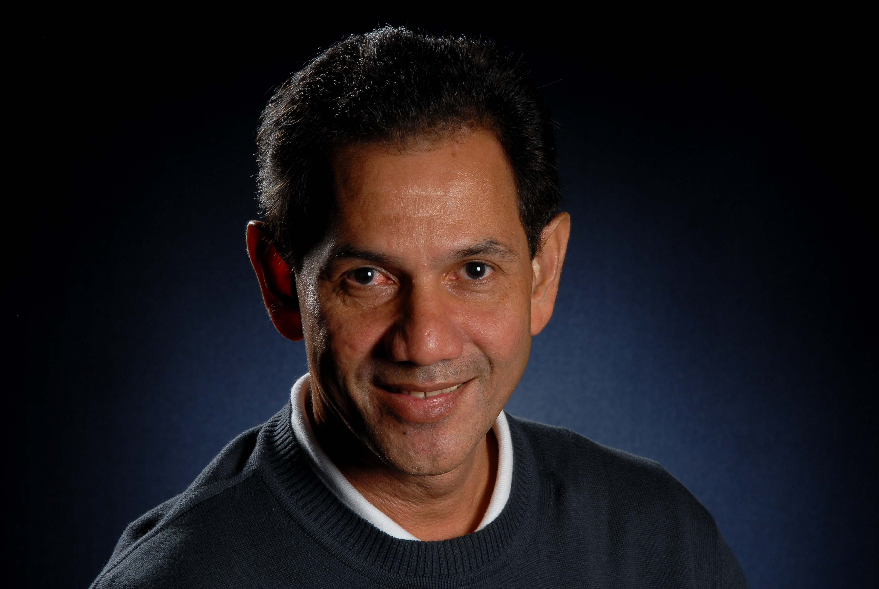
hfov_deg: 10.1
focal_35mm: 202
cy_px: 294
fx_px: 4950
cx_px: 440
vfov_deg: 6.8
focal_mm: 135
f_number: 11
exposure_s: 1/125
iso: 125
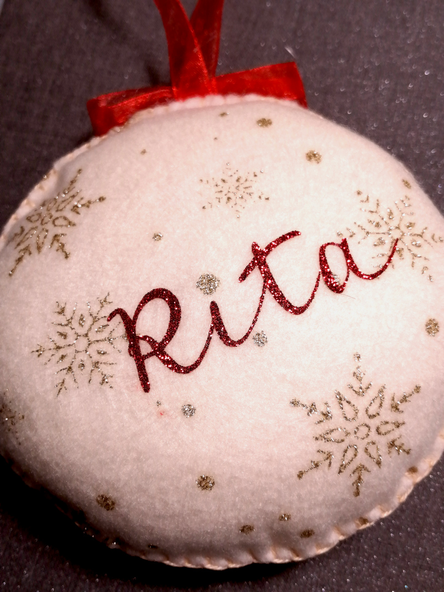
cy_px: 296
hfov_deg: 37.7
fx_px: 650
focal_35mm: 38
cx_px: 222
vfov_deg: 49.0
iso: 64
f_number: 1.8
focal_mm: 3.96
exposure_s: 1/90
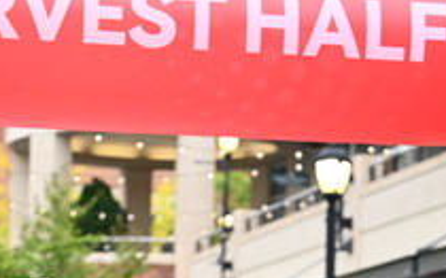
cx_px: 216
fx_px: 2272
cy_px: 492
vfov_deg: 6.8
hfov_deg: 11.2
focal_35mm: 187
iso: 1600
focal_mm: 70
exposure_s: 1/1250
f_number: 2.8
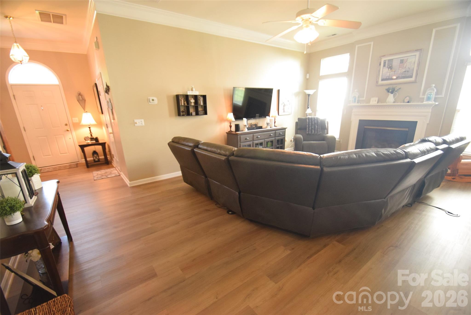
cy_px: 158
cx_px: 236
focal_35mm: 15
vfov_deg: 77.4
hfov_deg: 100.4
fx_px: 196
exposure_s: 1/60
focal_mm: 10
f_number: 3.5
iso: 1100
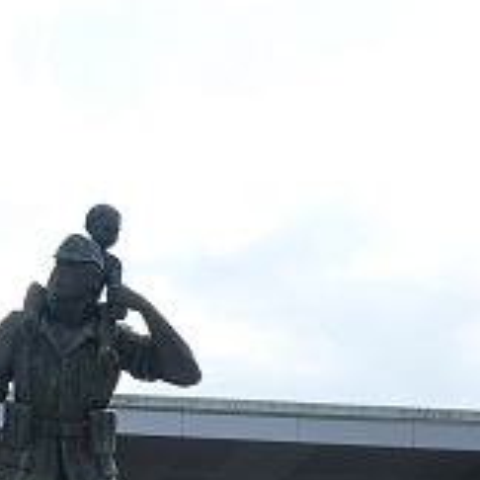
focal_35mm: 169
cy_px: 637
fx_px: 2651
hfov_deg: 10.3
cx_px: 80
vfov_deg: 10.1
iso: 100
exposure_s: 1/640
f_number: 4
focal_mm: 15.73
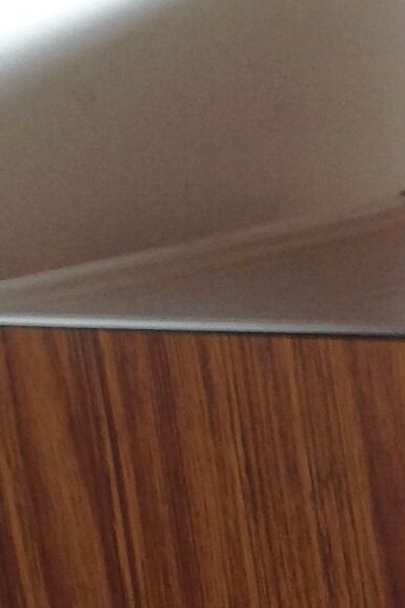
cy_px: 953
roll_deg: +7.2
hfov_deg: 8.4
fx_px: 2752
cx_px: 411
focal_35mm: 163
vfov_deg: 12.0
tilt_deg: -20.9
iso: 50
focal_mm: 4.28
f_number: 2.4
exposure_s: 1/17
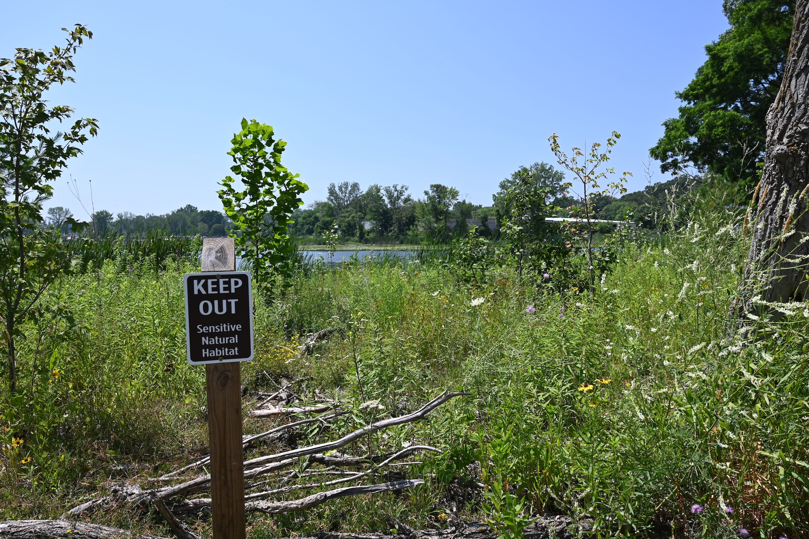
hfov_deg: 69.4
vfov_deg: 49.5
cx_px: 404
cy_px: 270
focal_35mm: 26
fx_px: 584
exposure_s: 1/400
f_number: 7.1
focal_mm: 26
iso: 100
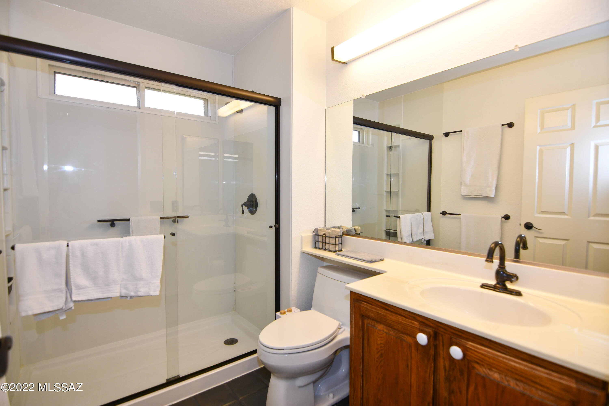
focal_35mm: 16
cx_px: 304
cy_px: 203
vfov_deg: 73.7
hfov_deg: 96.7
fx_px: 271
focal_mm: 11
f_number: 4
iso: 250
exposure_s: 1/60
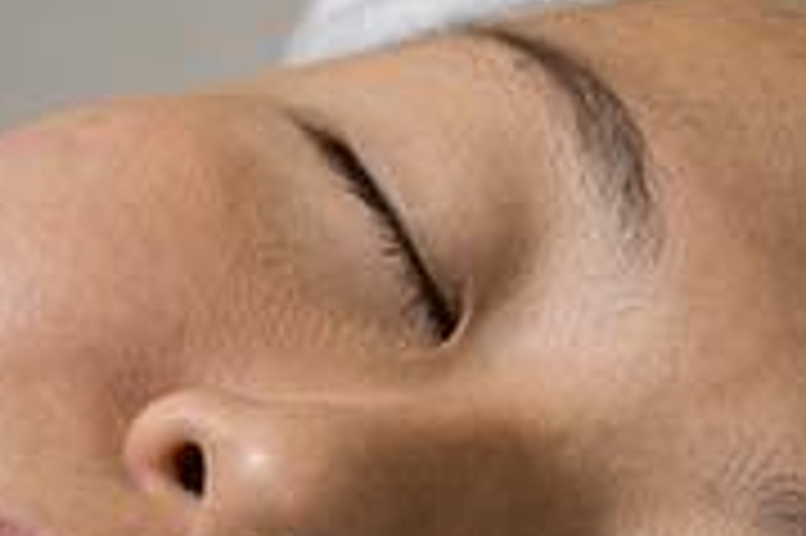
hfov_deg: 3.1
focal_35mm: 670
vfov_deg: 2.0
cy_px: 671
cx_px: 1193
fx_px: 14987
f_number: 4.5
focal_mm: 125
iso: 1000
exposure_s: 1/200
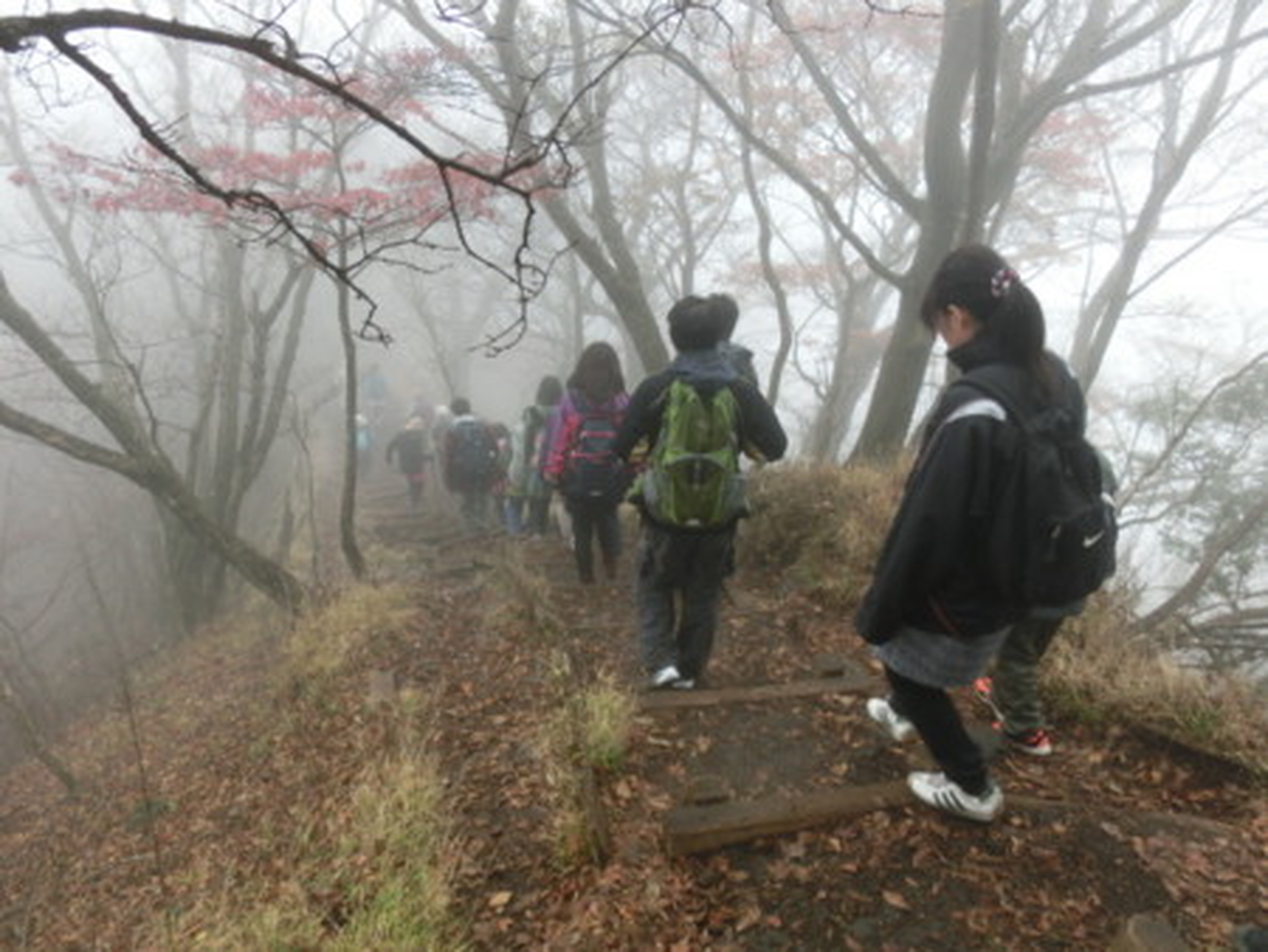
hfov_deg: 71.6
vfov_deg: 56.9
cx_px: 634
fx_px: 880
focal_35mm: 24
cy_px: 476
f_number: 3
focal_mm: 4.24
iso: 100
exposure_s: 1/125
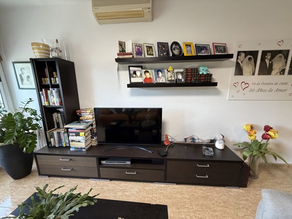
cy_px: 110
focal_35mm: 14
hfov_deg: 102.1
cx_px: 146
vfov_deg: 85.6
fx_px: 118
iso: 320
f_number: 2.2
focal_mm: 2.22
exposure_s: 1/100
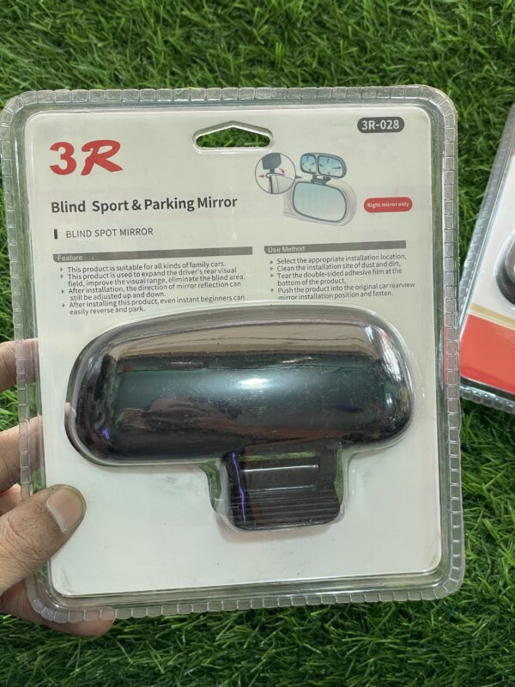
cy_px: 344
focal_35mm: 52
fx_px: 1032
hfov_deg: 28.0
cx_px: 258
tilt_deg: -70.4
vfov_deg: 36.8
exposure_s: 1/100
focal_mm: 6
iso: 100
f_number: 2
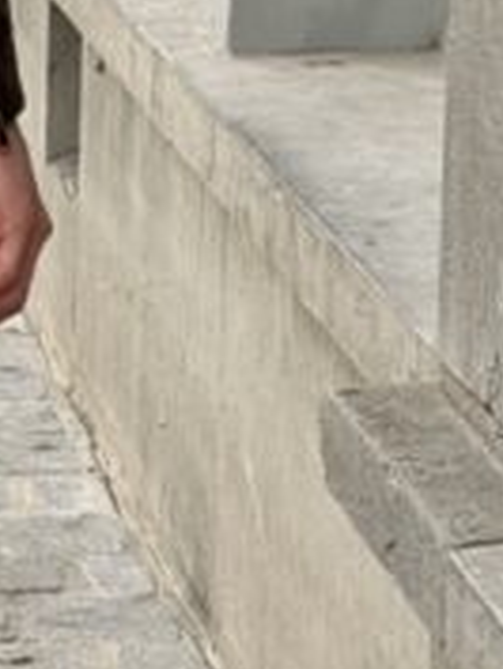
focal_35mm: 277
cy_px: 30
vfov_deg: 7.1
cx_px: -730
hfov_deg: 5.2
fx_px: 5360
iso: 64
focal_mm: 6.76
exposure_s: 1/1642
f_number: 1.78
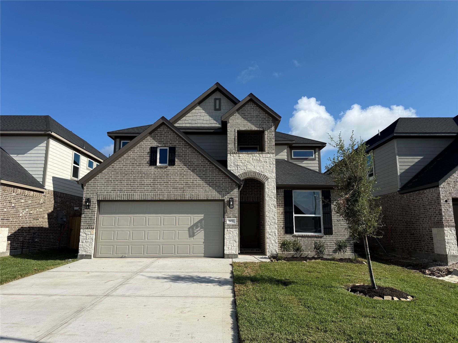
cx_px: 229
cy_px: 172
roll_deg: -0.4
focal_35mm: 24
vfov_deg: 56.8
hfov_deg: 71.6
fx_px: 318
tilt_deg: +9.9
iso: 80
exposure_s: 1/6173
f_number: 1.78
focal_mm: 6.76
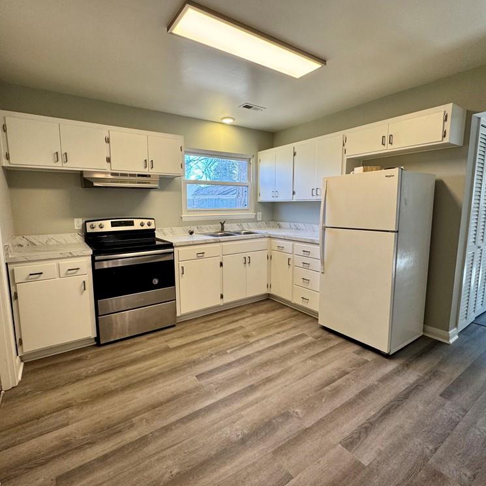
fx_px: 270
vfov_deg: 84.0
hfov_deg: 83.9
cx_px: 230
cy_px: 238
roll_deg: +0.0
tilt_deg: -7.5
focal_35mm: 17
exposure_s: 1/120
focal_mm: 2.22
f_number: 2.2
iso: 100
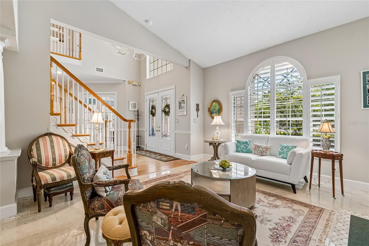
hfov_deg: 100.4
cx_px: 184
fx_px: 154
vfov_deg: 77.3
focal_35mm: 15
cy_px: 123
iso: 100
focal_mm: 10
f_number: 7.1
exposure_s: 1/5
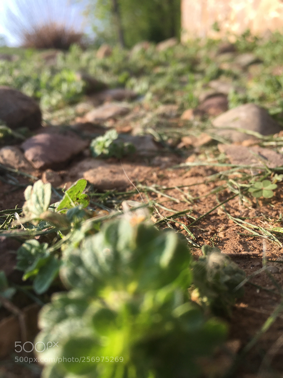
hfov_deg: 48.2
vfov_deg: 61.7
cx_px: 142
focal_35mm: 29
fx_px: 316
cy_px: 189
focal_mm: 4.15
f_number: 2.2
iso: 25
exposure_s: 1/538
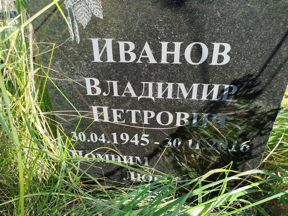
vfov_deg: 56.8
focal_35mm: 24
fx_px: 200
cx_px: 144
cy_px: 108
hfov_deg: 71.6
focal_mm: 5.31
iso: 50
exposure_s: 1/235
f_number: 1.7
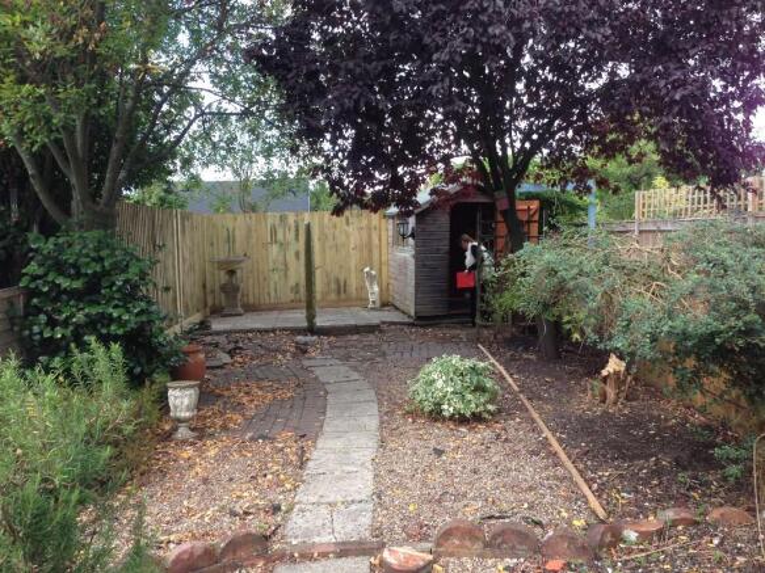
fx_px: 729
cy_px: 286
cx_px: 382
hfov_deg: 55.4
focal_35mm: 33
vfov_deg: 42.9
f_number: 2.4
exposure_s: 1/189
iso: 50
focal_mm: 4.13
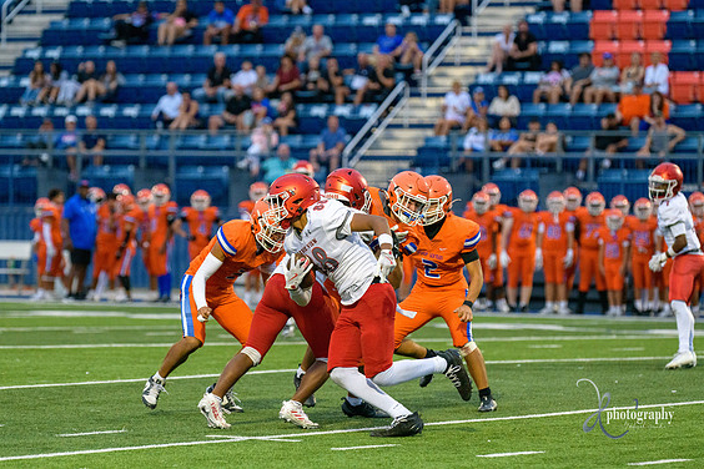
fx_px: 4224
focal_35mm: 216
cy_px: 229
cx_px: 348
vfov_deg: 6.4
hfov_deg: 9.5
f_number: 3.5
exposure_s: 1/2000
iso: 2800
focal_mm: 210
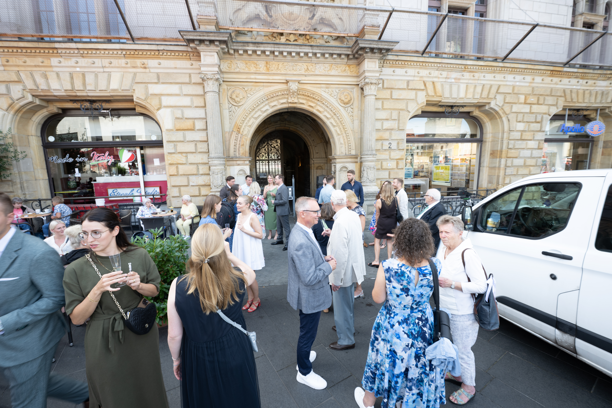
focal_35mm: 14
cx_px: 306
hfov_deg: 104.3
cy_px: 204
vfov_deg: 81.2
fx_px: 238
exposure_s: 1/40
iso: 125
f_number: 7.1
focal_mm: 14
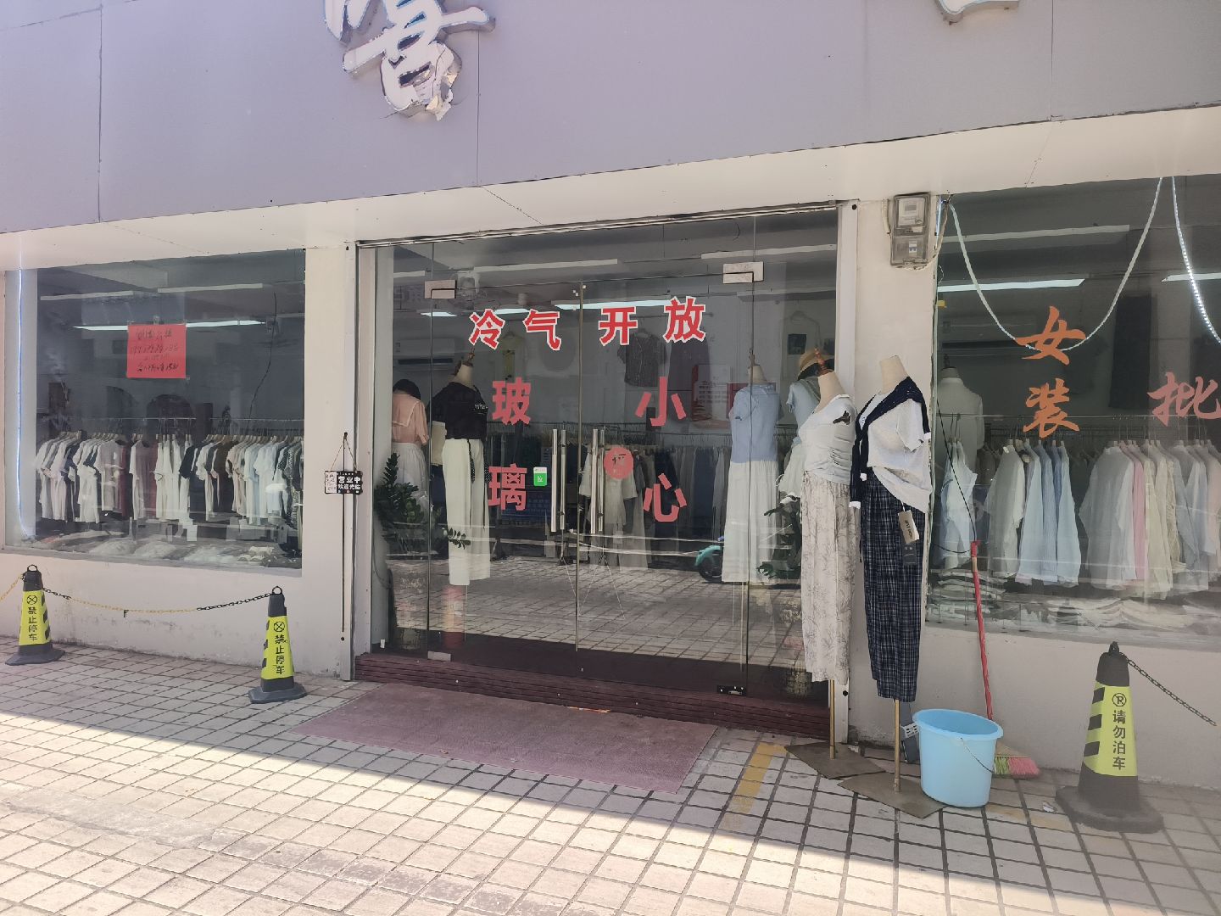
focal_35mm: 23
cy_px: 458
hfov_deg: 73.9
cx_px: 610
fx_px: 811
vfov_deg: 58.9
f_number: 1.75
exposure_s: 1/500
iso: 100
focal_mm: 5.5
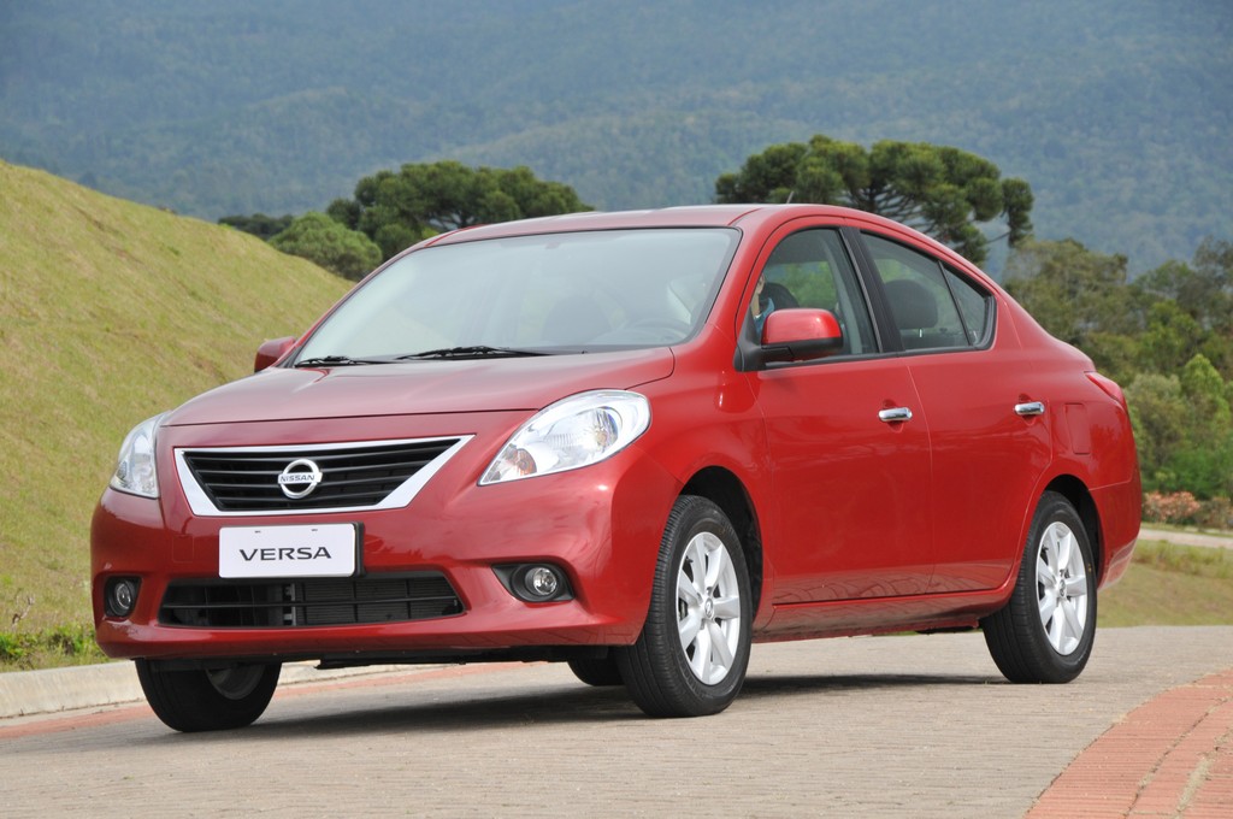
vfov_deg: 8.7
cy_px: 410
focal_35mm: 158
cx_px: 616
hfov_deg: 13.1
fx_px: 5387
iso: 400
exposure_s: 1/160
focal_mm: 105
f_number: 10
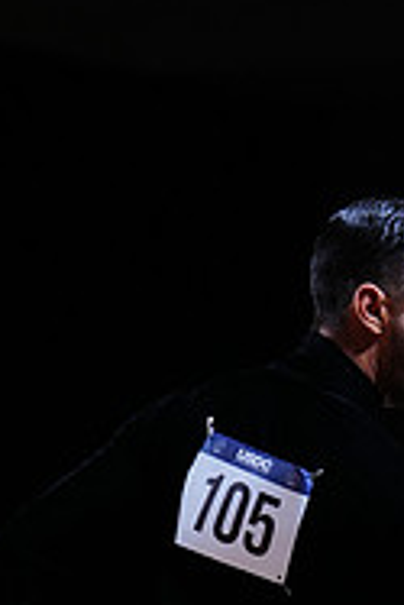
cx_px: 503
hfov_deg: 3.9
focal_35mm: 354
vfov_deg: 5.8
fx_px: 5948
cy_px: 764
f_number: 2.8
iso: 500
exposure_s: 1/500
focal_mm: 114
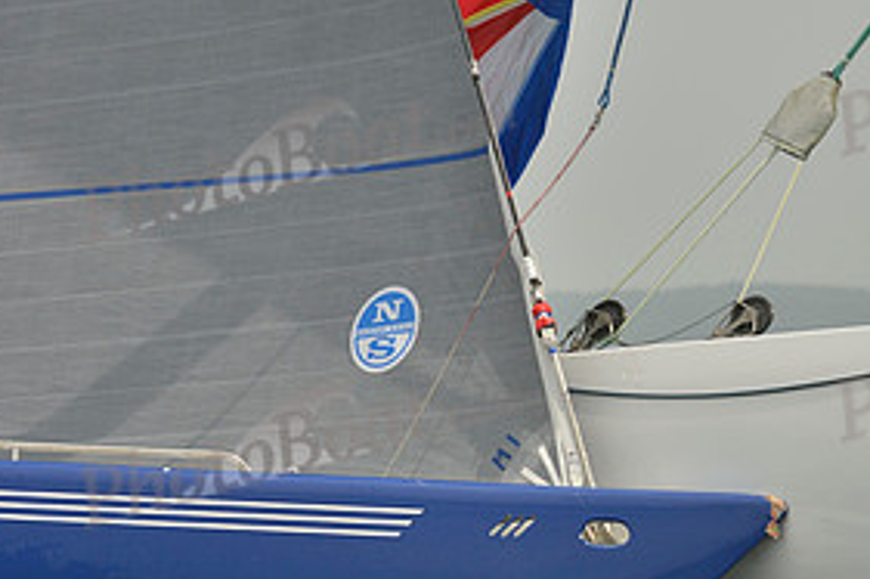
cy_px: 565
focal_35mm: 413
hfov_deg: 5.0
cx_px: 678
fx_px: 9975
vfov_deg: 3.3
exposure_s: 1/1250
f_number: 7.1
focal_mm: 200
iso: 280
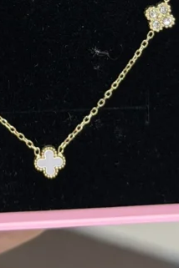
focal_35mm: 166
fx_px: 1238
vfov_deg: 12.1
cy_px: -49
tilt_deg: -47.4
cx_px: 33
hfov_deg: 8.3
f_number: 1.78
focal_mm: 6.76
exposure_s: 1/291
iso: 80
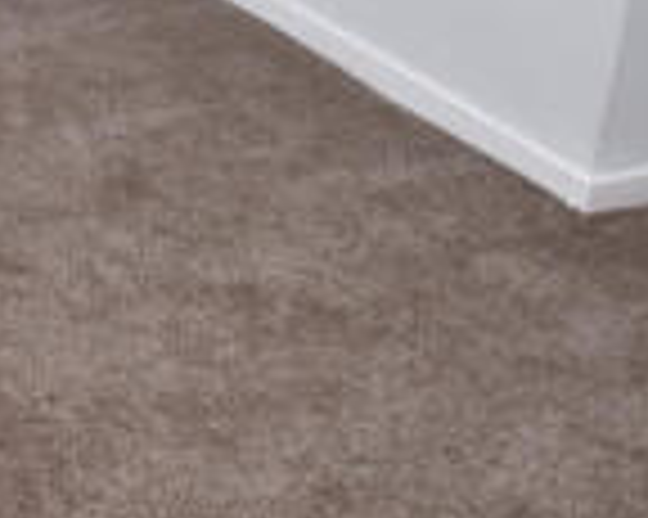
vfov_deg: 21.0
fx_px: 1227
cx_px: -308
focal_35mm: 64
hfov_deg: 23.8
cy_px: -209
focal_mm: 10
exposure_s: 1/250
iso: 200
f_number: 5.6
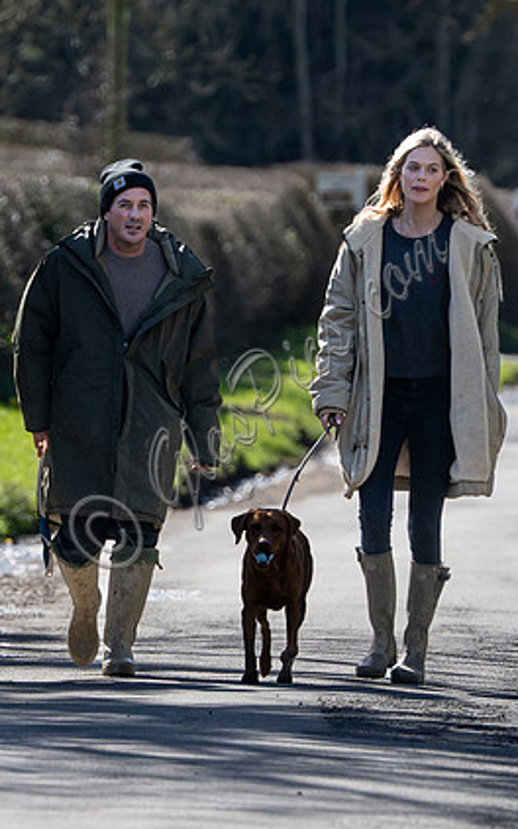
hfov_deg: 2.1
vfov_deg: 3.3
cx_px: 96
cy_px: 524
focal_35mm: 637
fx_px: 14378
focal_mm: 200
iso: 400
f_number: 4.5
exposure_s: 1/1250
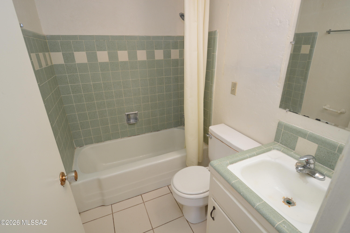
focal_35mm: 16
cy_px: 116
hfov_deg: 95.0
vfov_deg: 71.9
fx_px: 160
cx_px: 175
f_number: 4
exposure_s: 1/80
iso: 400
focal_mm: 11
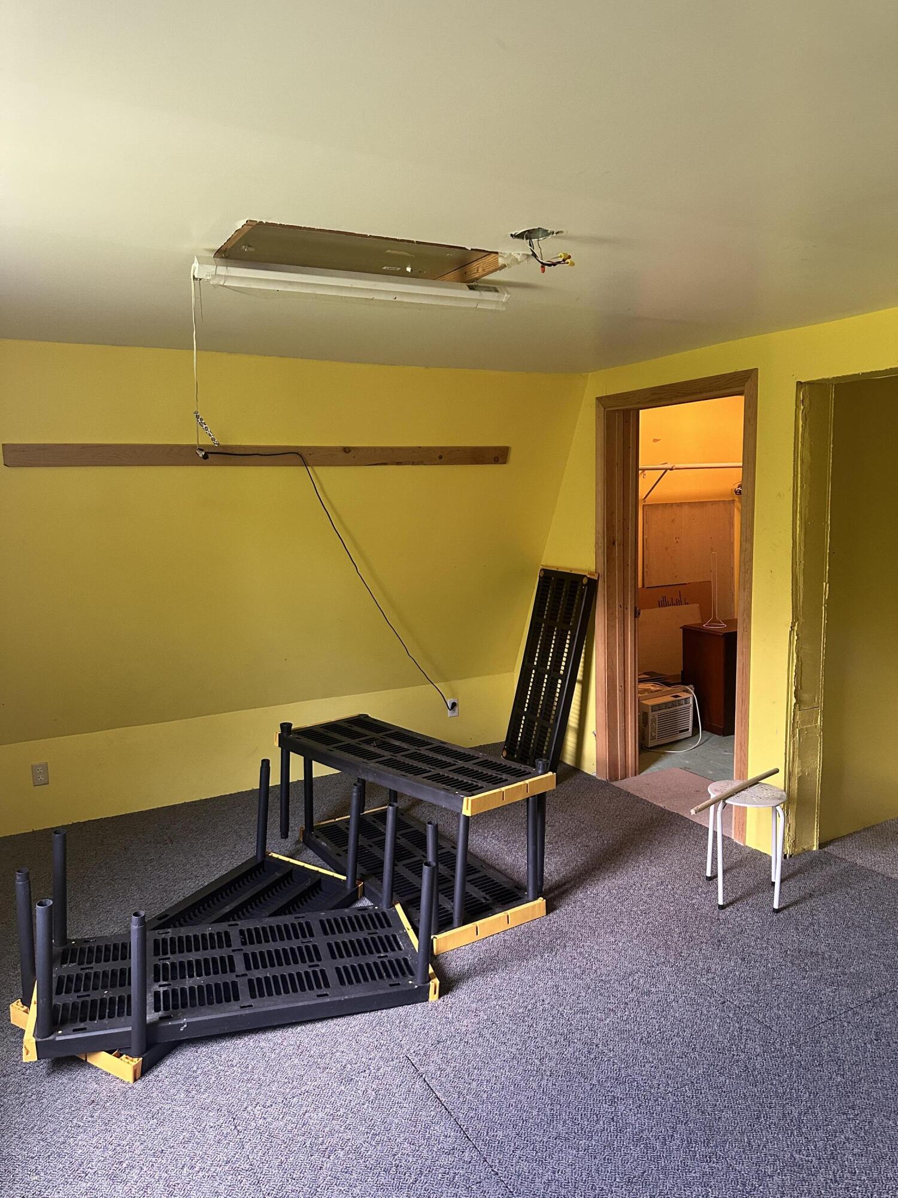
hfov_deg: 56.8
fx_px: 830
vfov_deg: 71.6
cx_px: 449
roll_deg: +0.5
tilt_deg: -7.0
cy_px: 599
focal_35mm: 24
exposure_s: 1/60
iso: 400
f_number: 1.78
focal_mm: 6.86
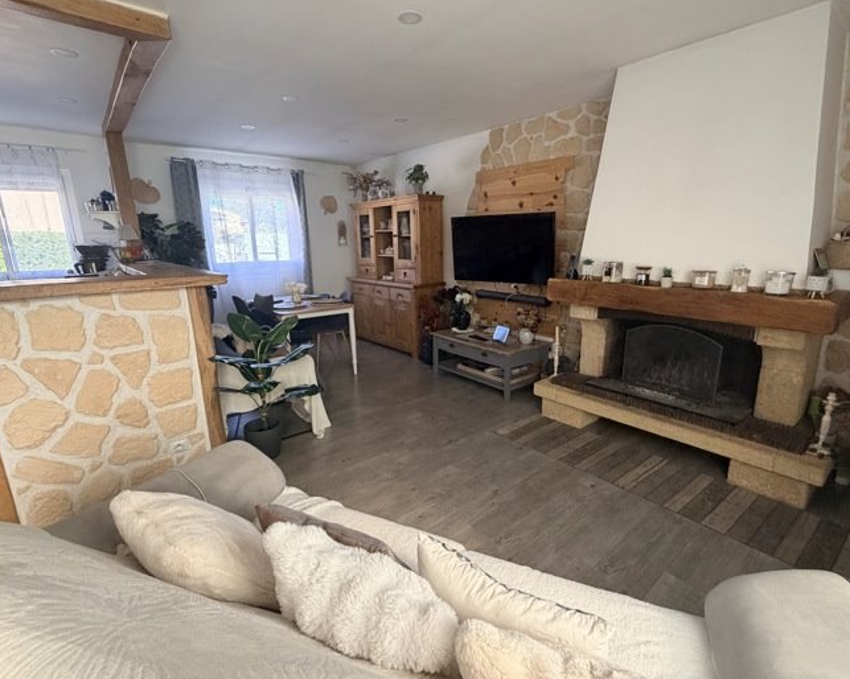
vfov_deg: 76.9
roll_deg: +0.5
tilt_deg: -13.6
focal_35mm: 17
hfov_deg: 89.6
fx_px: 428
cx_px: 439
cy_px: 338
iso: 250
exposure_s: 1/121
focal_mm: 2.22
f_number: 2.2
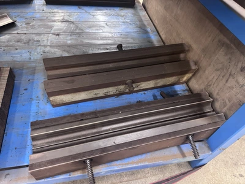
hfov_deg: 71.6
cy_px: 92
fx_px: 170
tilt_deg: -49.9
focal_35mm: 24
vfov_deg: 56.8
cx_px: 122
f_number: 1.78
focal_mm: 6.76
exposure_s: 1/60
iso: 800
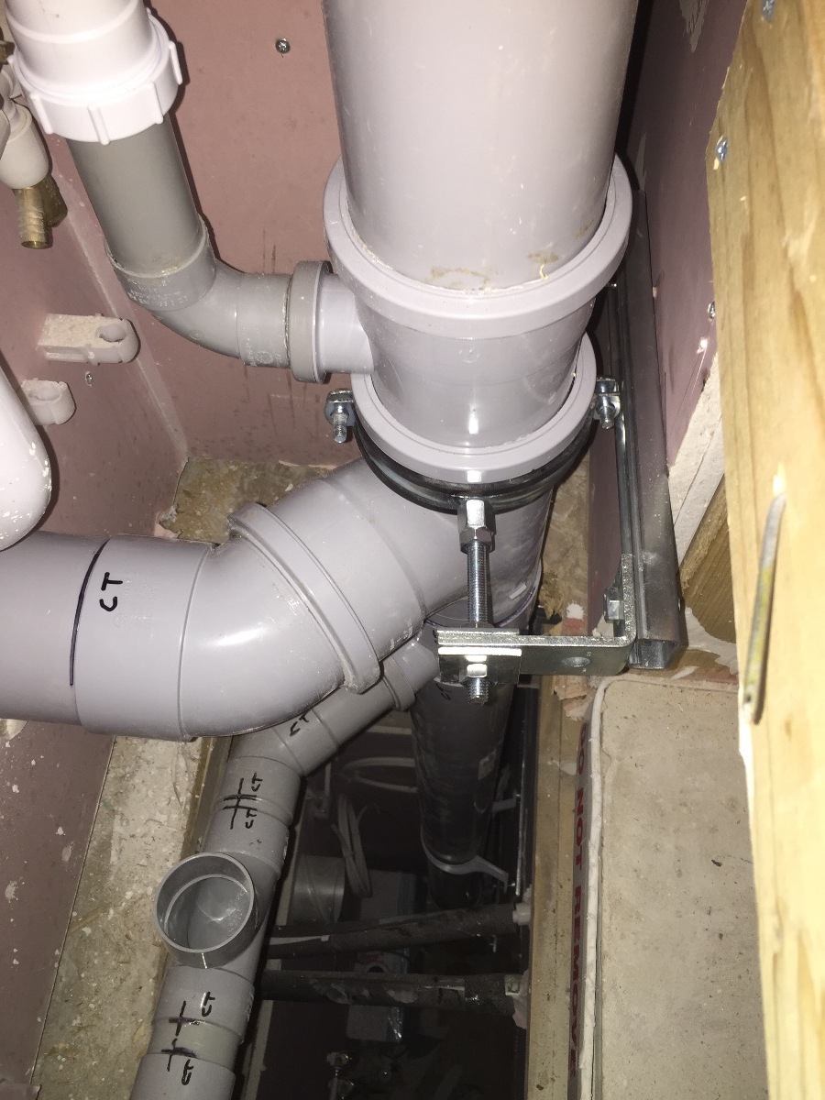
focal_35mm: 29
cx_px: 412
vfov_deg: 61.7
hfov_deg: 48.2
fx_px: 922
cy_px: 550
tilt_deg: -61.0
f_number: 2.2
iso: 32
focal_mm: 4.15
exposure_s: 1/16
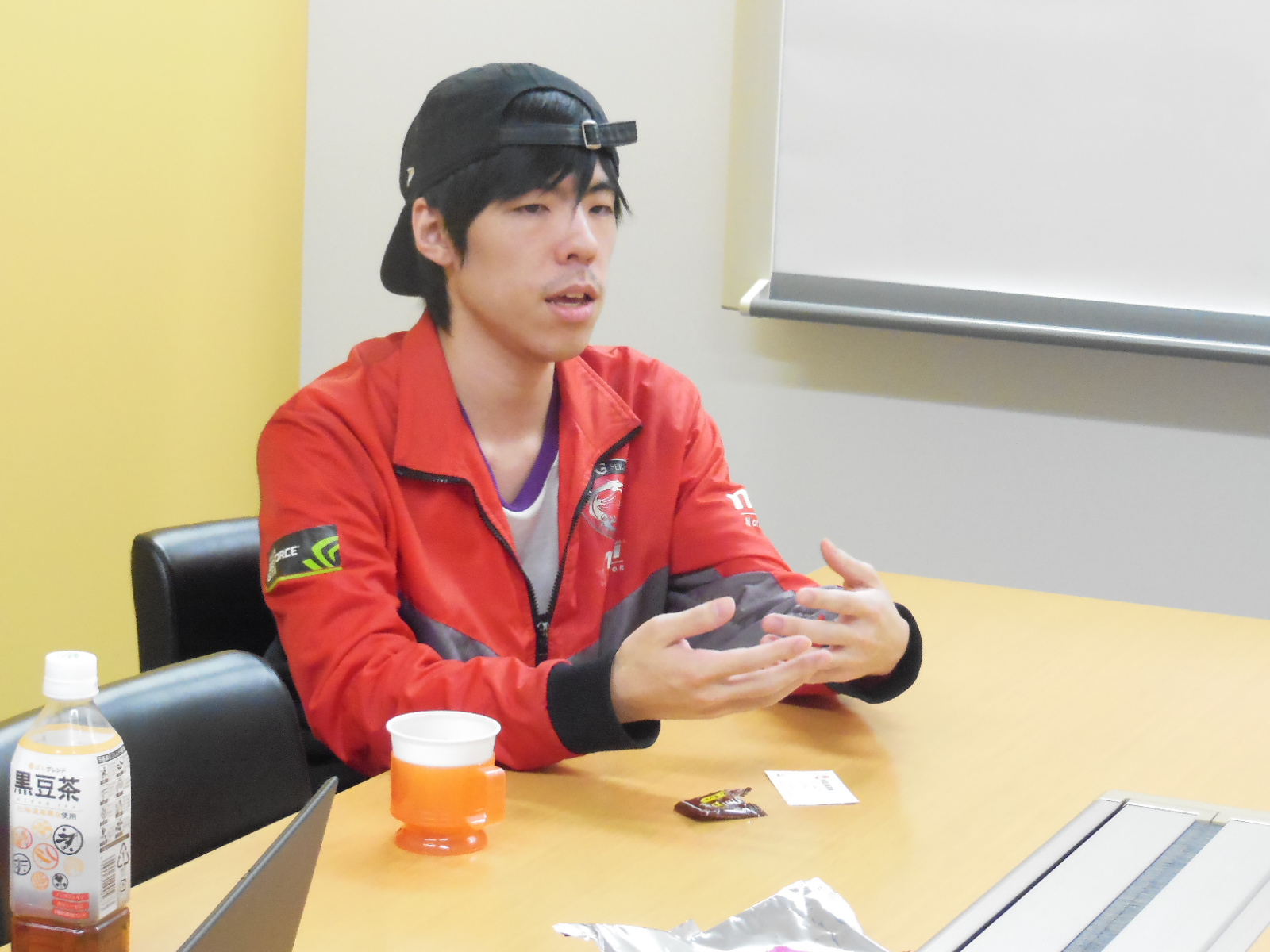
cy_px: 476
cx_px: 635
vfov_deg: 18.4
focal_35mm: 80
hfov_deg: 24.4
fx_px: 2935
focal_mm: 14.3
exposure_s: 1/50
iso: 1600
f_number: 5.4
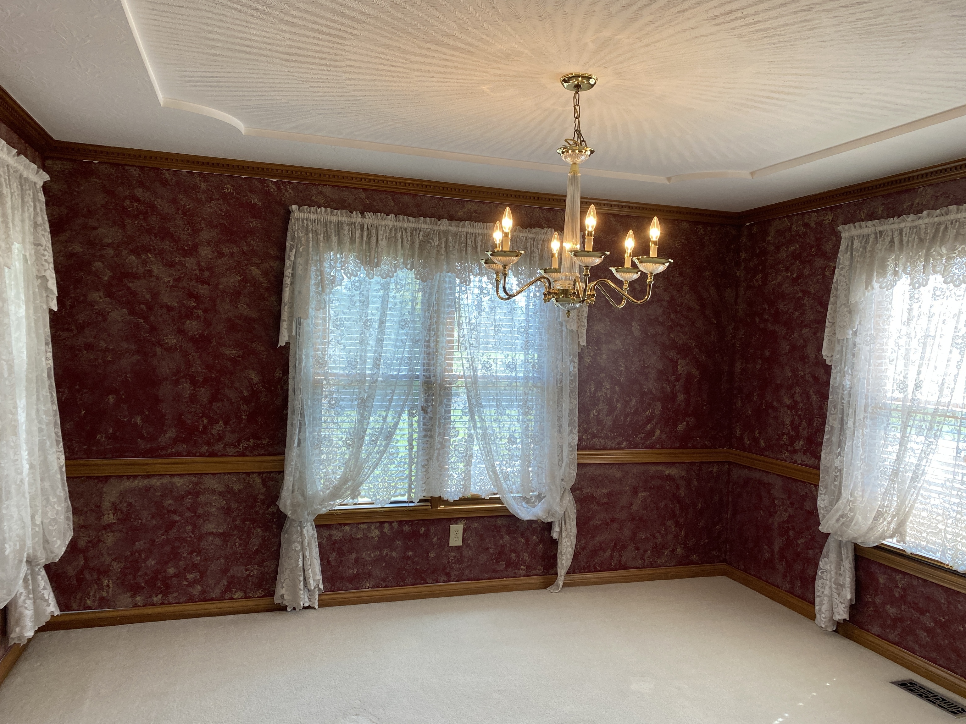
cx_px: 483
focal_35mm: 26
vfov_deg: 53.1
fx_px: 726
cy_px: 362
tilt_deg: -1.7
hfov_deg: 67.3
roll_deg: -2.0
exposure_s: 1/120
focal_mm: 4.25
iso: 100
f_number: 1.8
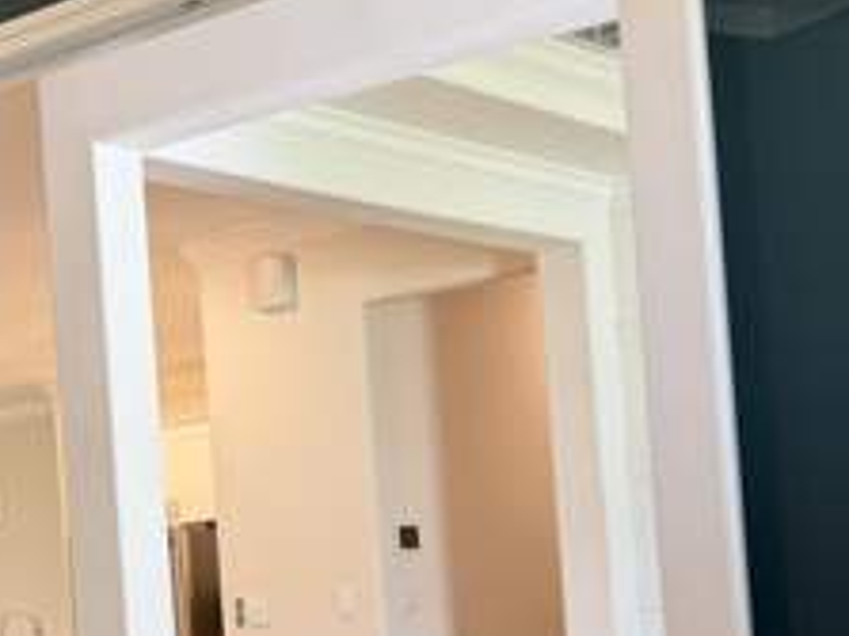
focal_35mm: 86
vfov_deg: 16.8
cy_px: 613
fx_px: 2108
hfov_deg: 21.7
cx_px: -65
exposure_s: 1/60
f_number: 1.78
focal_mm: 6.76
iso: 125
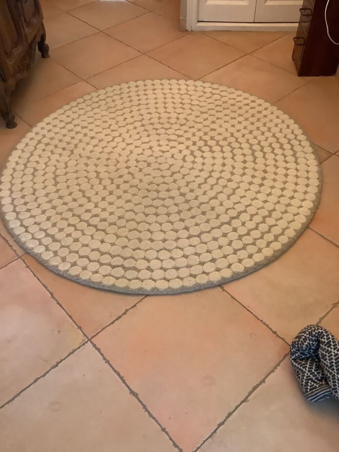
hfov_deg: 45.4
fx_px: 405
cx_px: 170
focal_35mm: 31
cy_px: 226
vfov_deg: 58.3
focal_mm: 3.3
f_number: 2.4
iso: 250
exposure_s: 1/60
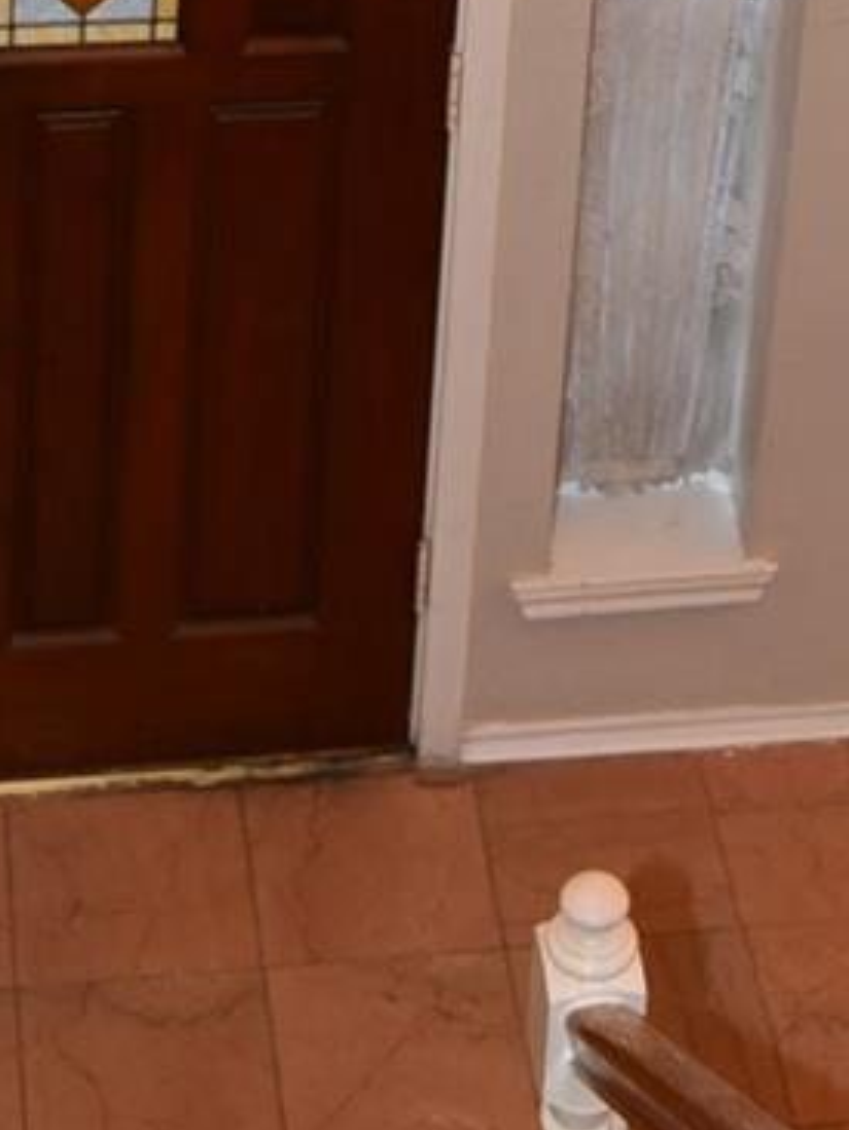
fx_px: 4214
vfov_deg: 13.4
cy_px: -1034
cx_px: 580
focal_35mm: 129
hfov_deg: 11.5
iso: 800
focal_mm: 32
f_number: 5
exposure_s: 1/100
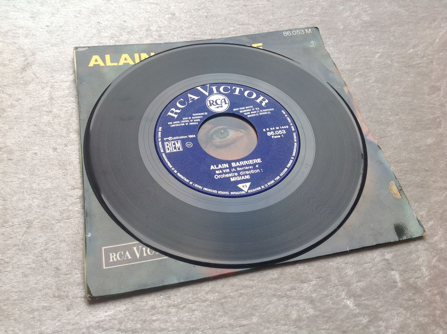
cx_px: 224
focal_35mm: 35
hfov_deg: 52.7
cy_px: 167
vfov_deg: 40.6
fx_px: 451
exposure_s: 1/30
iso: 64
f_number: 2.4
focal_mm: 4.28
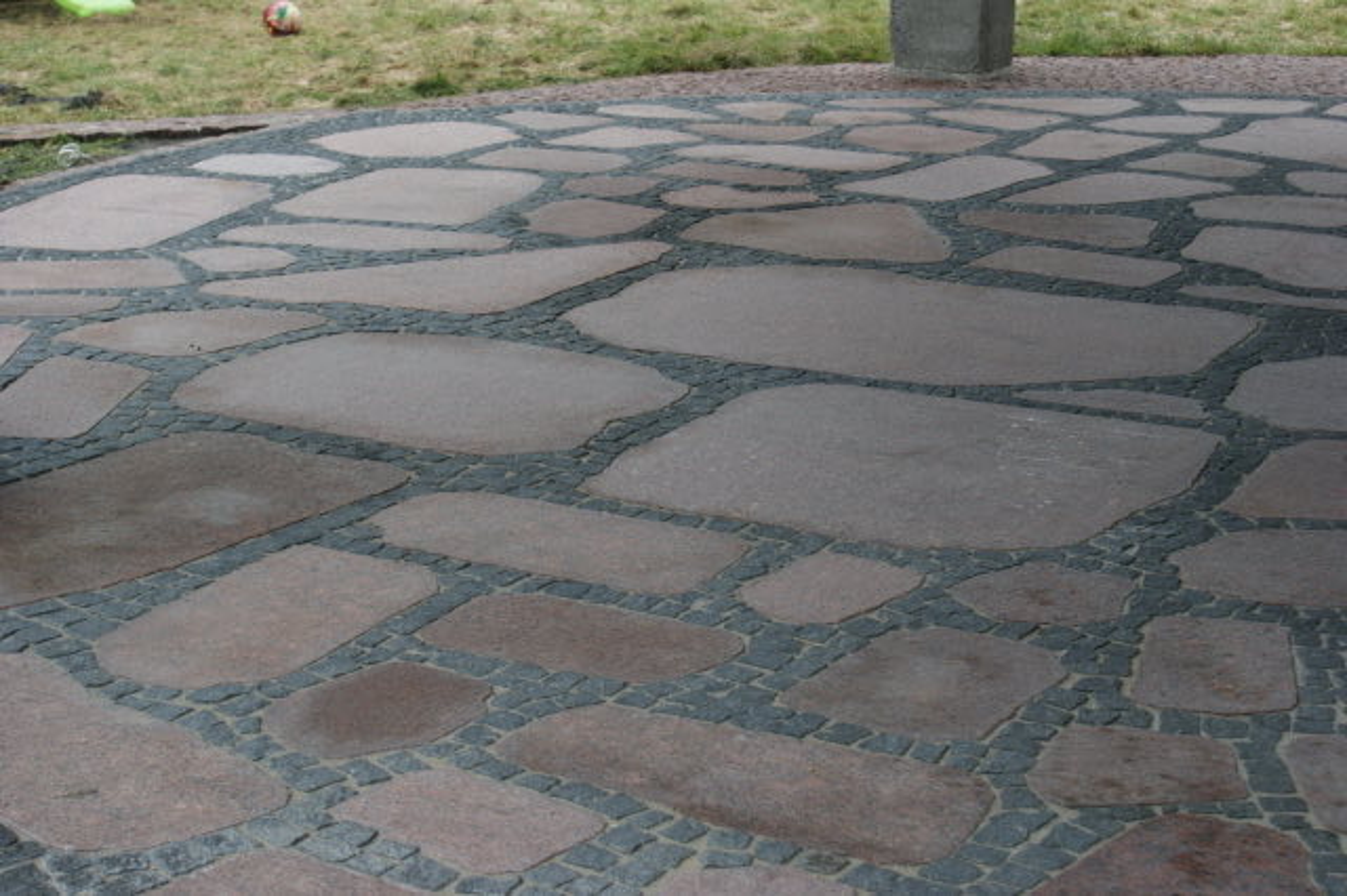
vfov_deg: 20.1
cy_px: 448
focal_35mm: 68
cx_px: 674
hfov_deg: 29.9
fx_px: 2524
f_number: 5.6
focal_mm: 45
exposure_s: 1/80
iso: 250
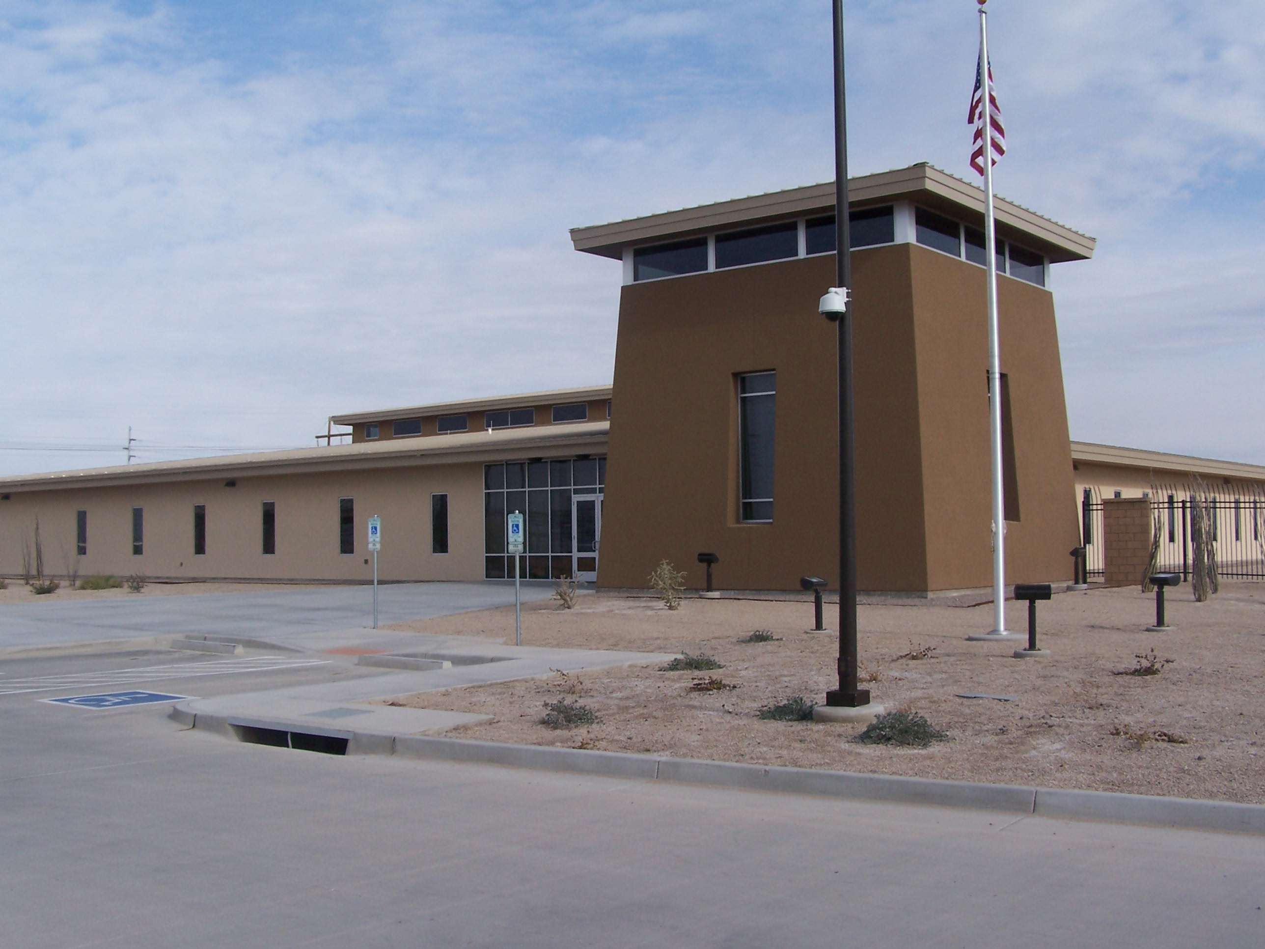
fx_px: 1389
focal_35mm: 38
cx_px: 632
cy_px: 474
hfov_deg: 49.0
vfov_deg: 37.7
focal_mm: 6.3
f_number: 5.6
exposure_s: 1/500
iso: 80
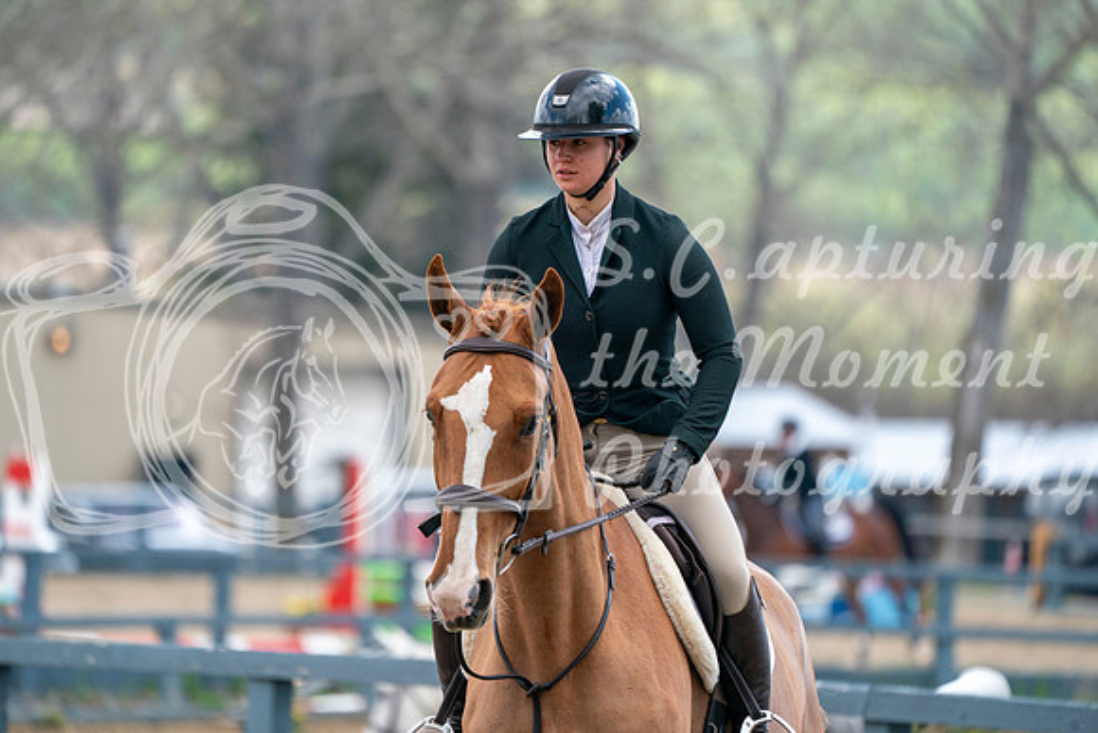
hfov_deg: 5.2
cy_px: 366
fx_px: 12202
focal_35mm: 400
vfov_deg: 3.4
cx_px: 549
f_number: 5.6
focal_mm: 400
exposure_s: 1/500
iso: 320
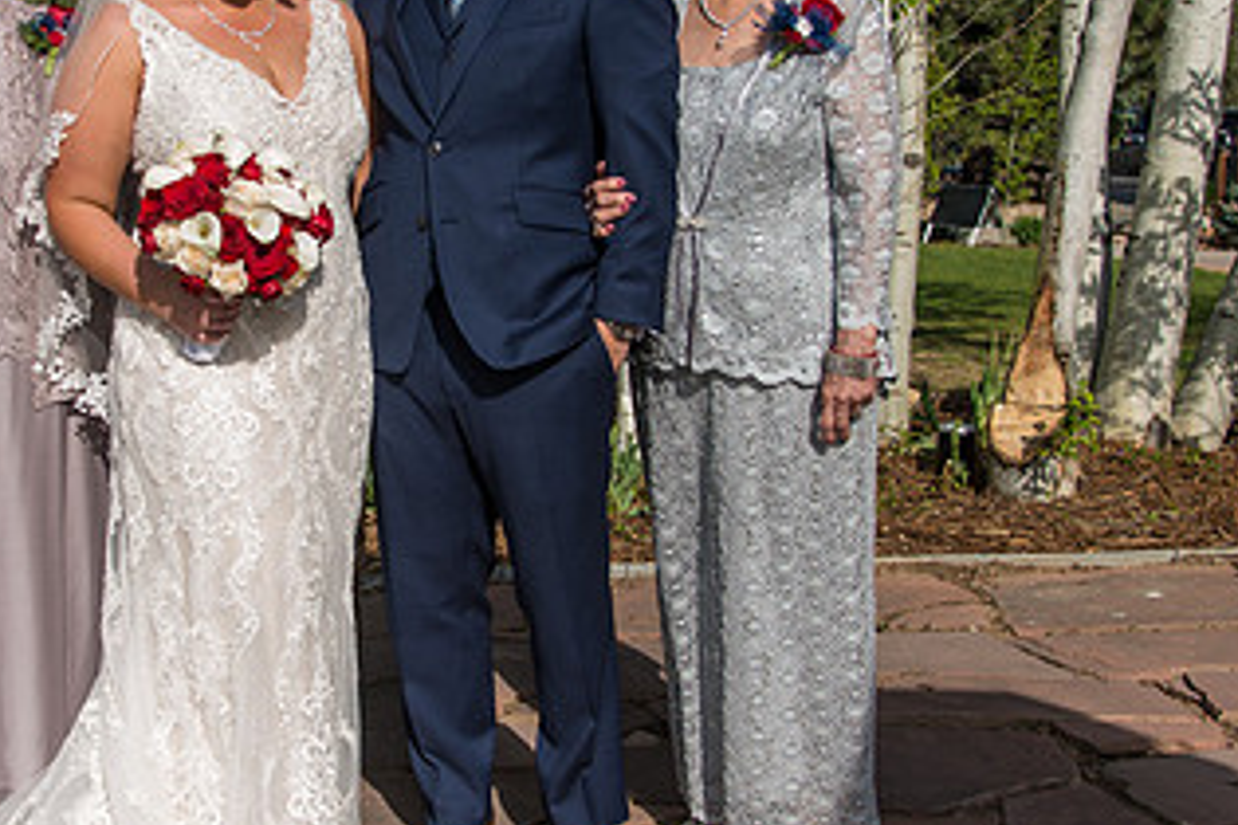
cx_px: 395
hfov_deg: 31.6
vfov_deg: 21.5
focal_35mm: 63
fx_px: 2166
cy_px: 327
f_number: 5
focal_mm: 24
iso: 50
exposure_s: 1/640
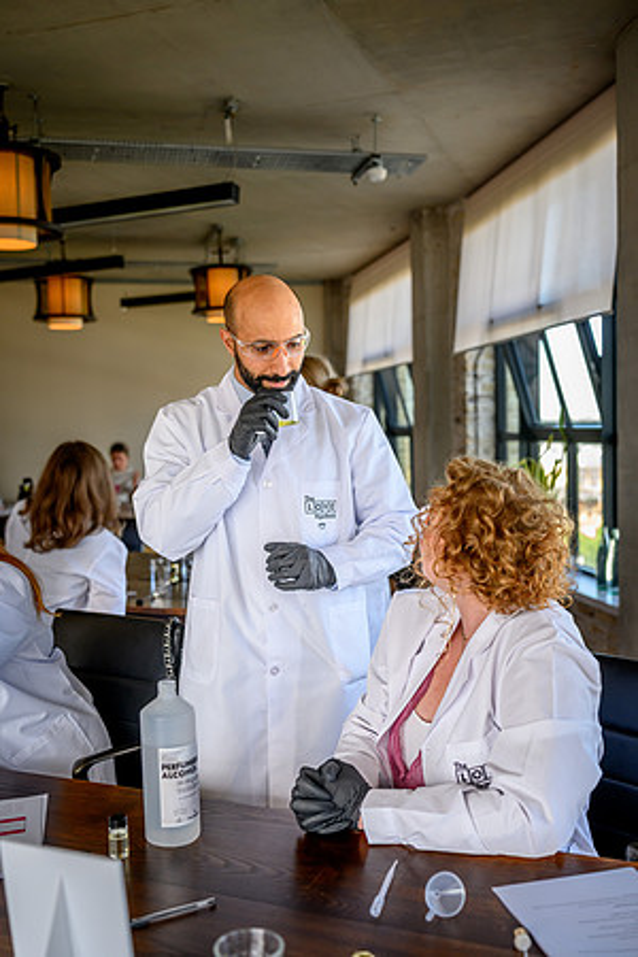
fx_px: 930
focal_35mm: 35
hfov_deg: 37.9
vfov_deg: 54.4
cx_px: 319
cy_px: 478
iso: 900
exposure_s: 1/500
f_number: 2.5
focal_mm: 35
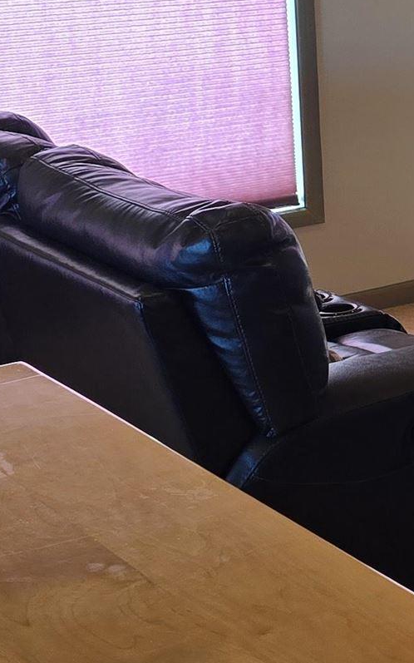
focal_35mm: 94
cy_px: 3
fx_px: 1697
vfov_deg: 21.3
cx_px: 778
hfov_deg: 12.5
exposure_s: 1/90.1
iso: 80
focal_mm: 6.3
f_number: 1.7
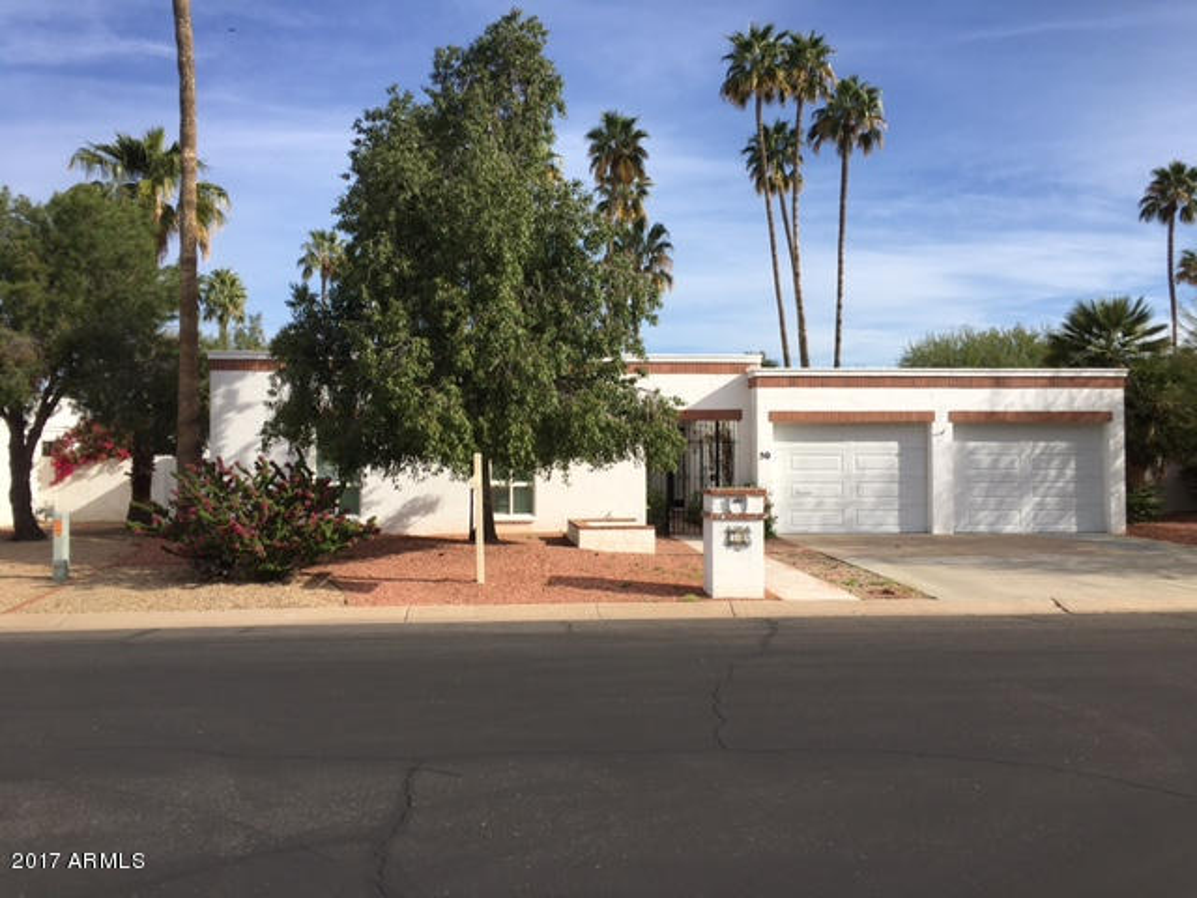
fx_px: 1003
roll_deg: +0.6
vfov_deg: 48.2
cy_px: 449
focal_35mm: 29
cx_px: 598
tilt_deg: +2.2
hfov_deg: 61.7
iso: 25
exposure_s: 1/1570
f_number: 2.2
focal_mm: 4.15
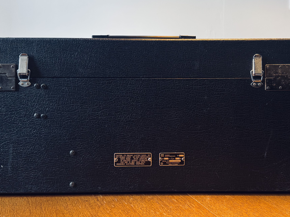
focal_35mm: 33
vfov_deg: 42.9
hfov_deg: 55.3
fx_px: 276
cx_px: 141
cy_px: 109
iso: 400
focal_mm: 6.76
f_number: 1.78
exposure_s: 1/60
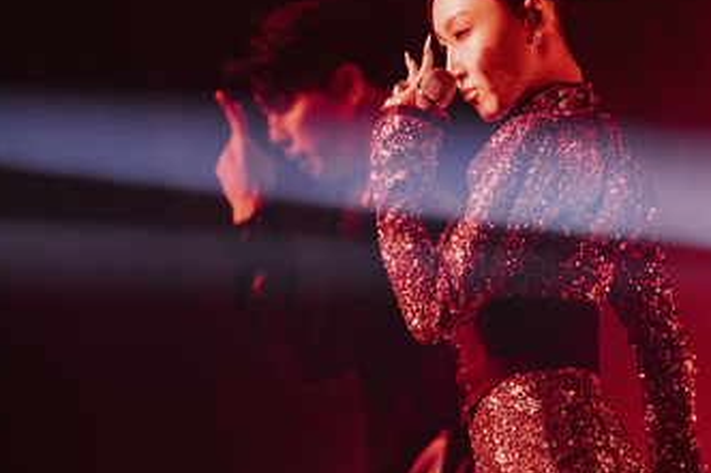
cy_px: 264
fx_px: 6652
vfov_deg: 4.1
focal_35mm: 337
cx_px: 508
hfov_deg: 6.1
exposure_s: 1/500
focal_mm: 200
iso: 2500
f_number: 2.8
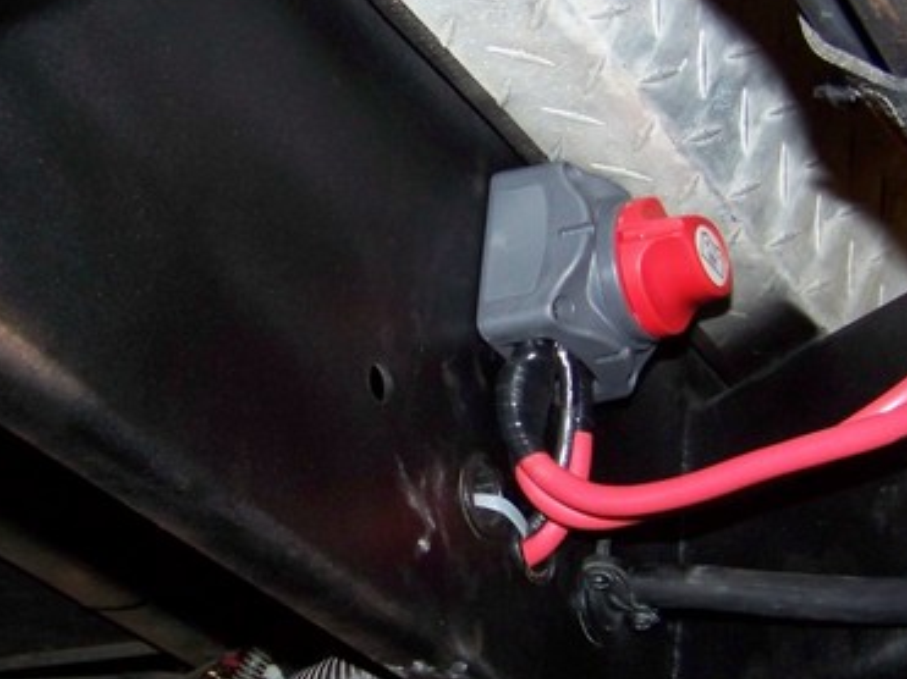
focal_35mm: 68
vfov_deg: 21.6
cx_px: 465
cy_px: 407
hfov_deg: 28.6
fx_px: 1781
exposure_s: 1/30
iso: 200
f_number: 2.8
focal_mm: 5.85
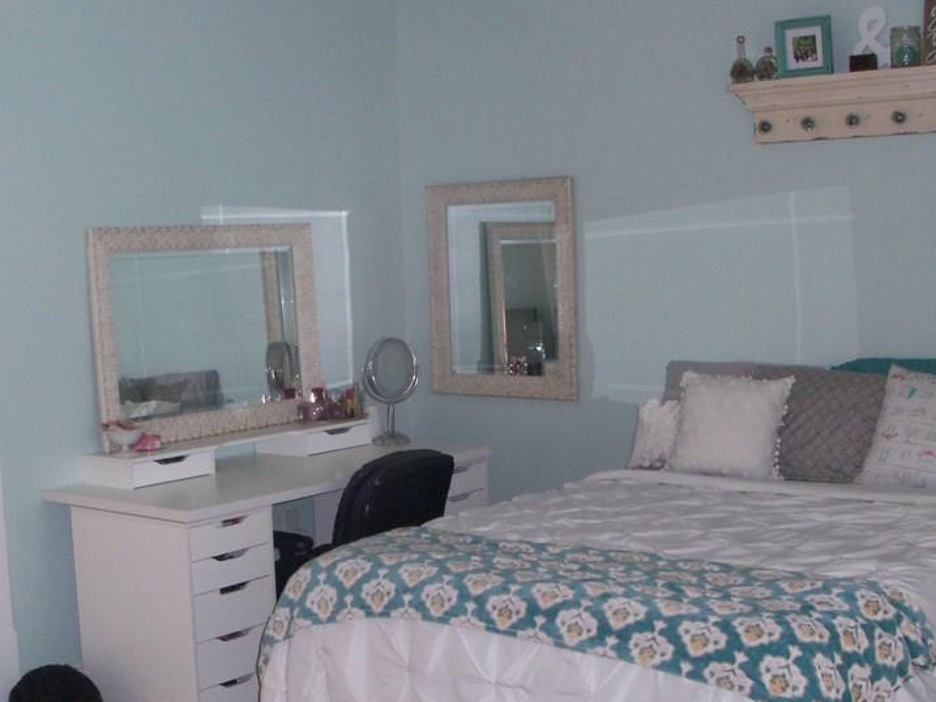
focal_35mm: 50
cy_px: 384
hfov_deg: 38.1
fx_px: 1352
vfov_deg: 29.1
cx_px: 418
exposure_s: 1/30
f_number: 3
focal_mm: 6.3
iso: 160
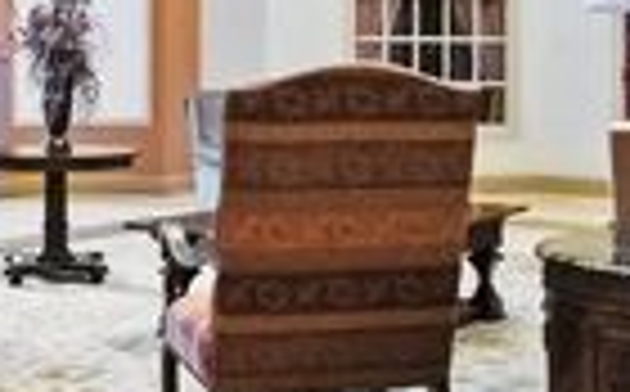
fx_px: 1200
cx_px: 256
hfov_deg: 29.4
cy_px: 124
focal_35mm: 70
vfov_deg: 18.5
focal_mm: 15
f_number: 8
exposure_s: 1/15
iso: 9000
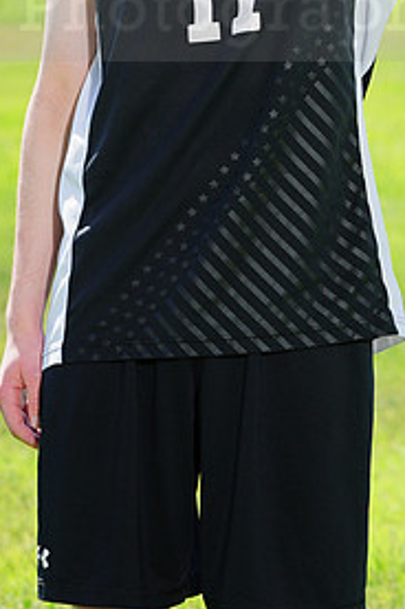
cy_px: -9
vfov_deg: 4.2
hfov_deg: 2.8
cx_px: 180
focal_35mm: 492
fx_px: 8323
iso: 200
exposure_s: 1/200
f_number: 10
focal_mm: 235
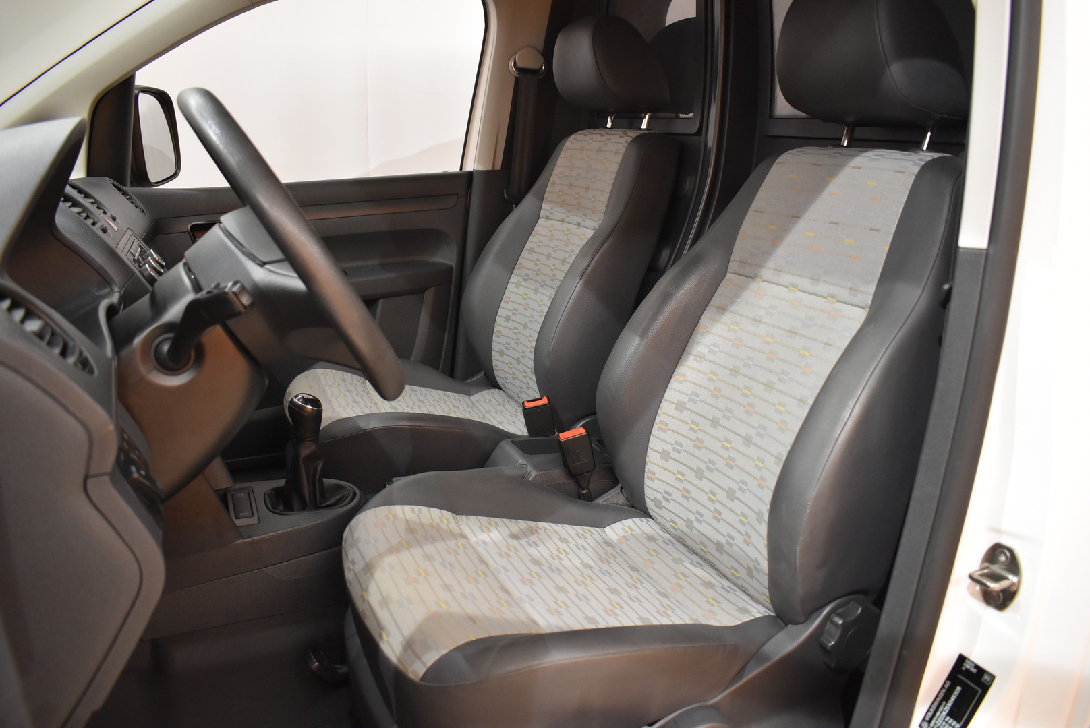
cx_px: 545
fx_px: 818
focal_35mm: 27
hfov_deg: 67.3
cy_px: 364
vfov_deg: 48.0
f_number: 3.5
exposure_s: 1/60
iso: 1800
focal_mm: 18
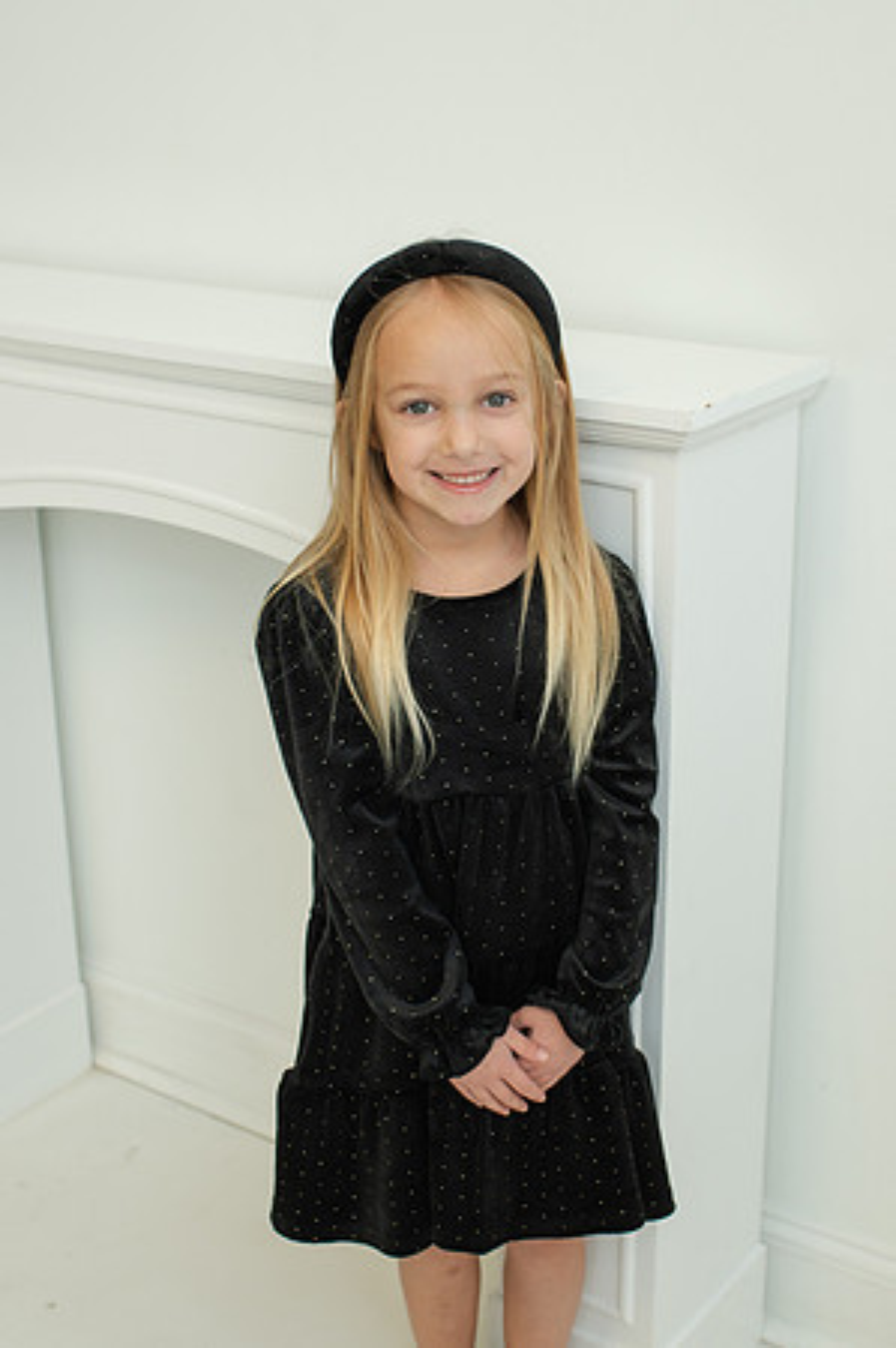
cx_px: 485
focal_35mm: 53
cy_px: 675
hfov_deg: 25.3
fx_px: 1996
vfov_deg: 37.3
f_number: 3.5
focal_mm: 35
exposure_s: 1/200
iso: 320
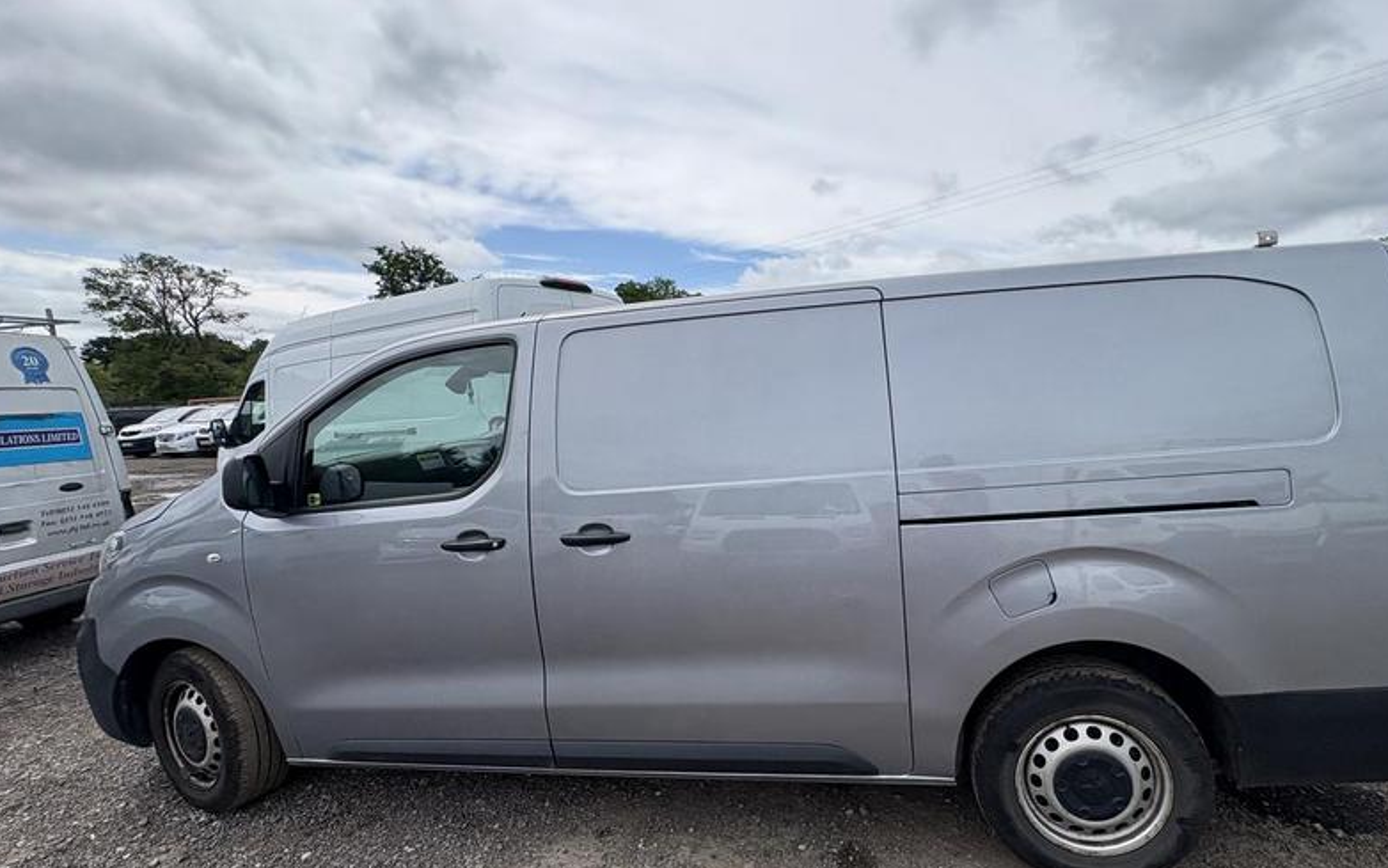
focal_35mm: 17
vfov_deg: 68.0
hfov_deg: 93.8
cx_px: 786
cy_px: 453
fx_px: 643
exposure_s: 1/1709
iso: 40
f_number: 2.2
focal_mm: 2.22
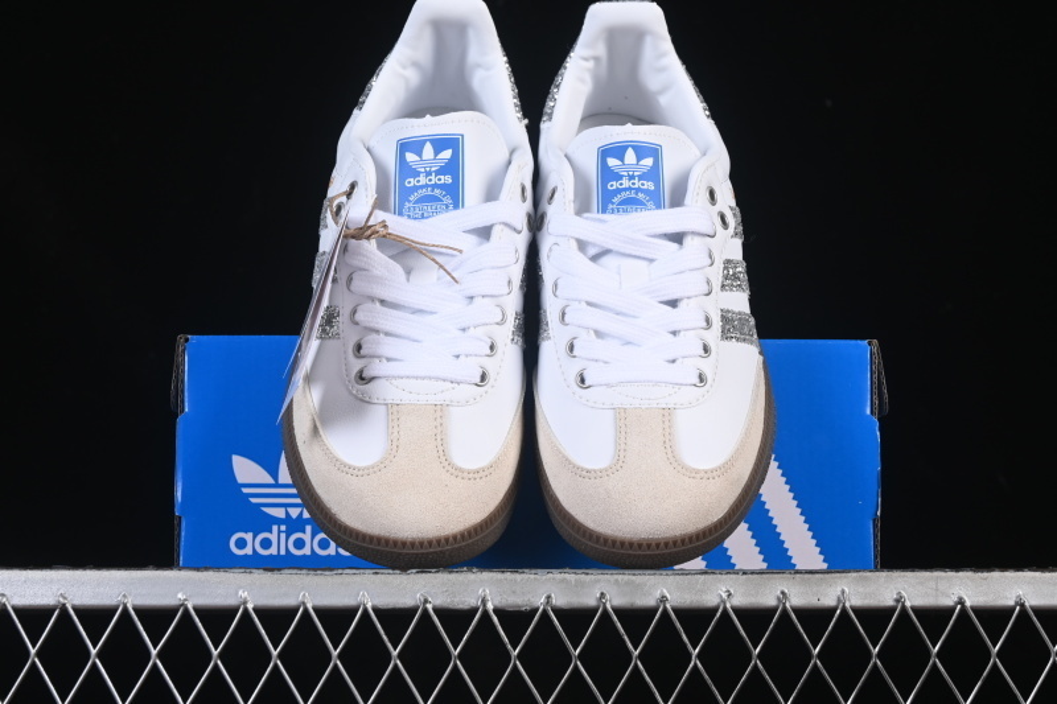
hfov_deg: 27.0
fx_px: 2201
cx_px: 528
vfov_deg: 18.2
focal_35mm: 75
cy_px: 352
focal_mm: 50
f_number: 8
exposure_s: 1/80
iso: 160
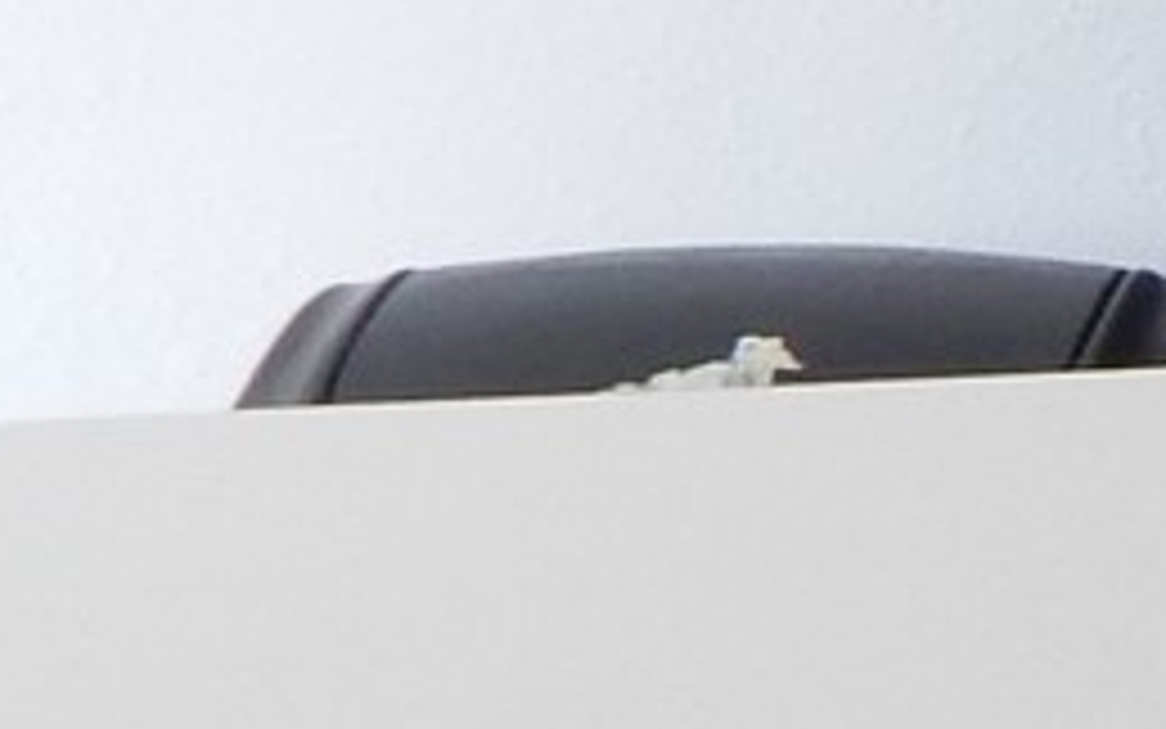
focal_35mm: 260
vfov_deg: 4.9
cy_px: -918
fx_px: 8264
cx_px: 3899
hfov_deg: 7.0
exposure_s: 1/30
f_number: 3.2
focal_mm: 5.6
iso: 180
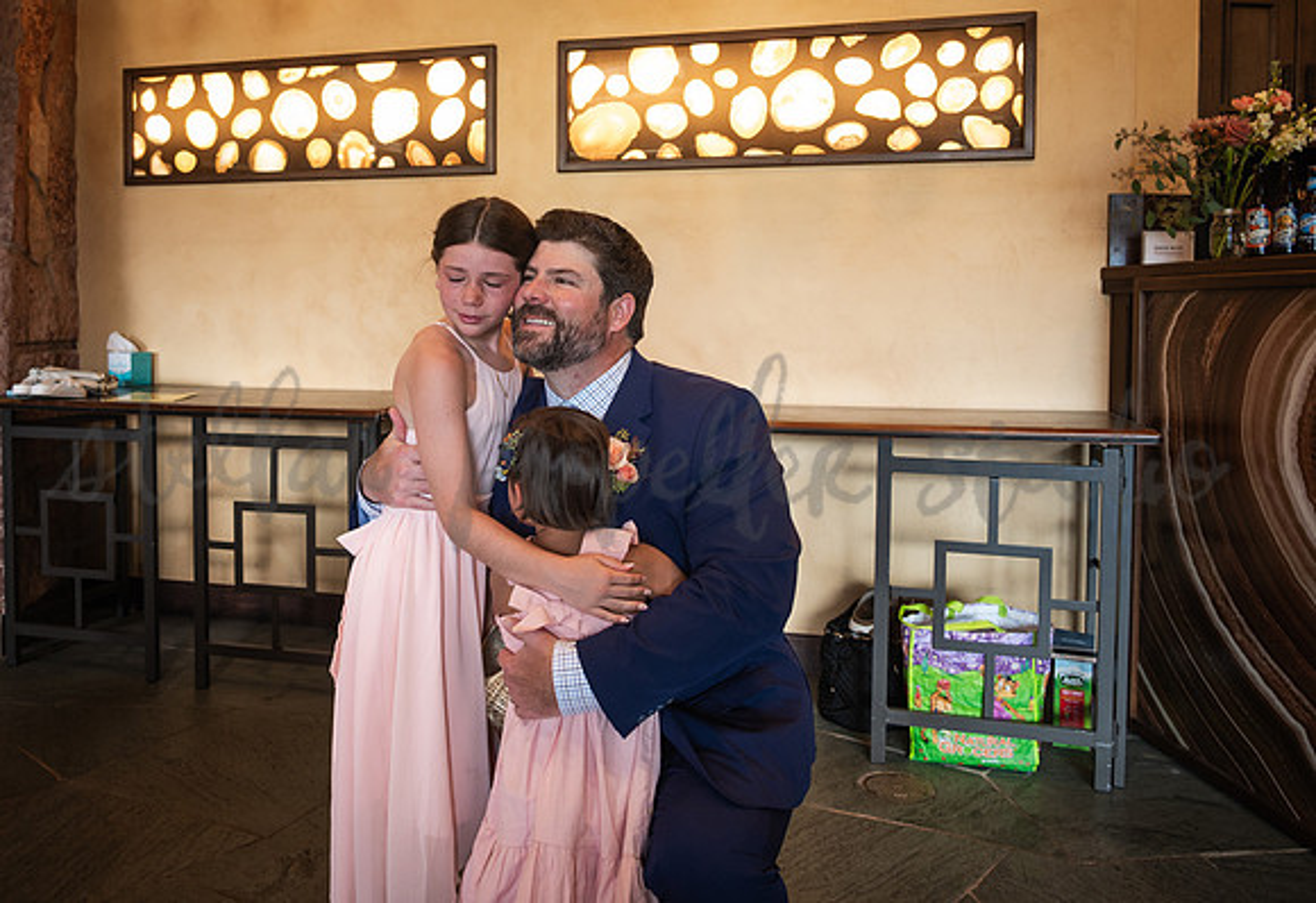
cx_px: 606
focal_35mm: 30
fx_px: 1121
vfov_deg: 43.5
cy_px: 343
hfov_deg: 60.7
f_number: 4
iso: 1250
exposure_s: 1/60
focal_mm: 24
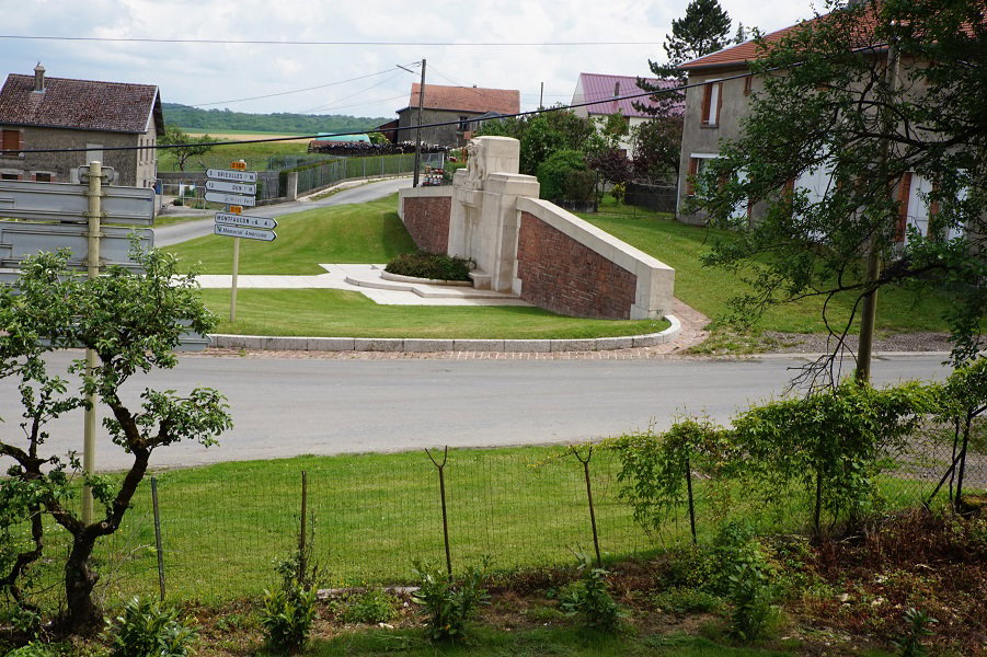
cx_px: 494
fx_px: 1274
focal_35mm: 46
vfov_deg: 28.9
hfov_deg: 42.3
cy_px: 328
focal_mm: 31
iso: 100
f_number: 13
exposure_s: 1/80
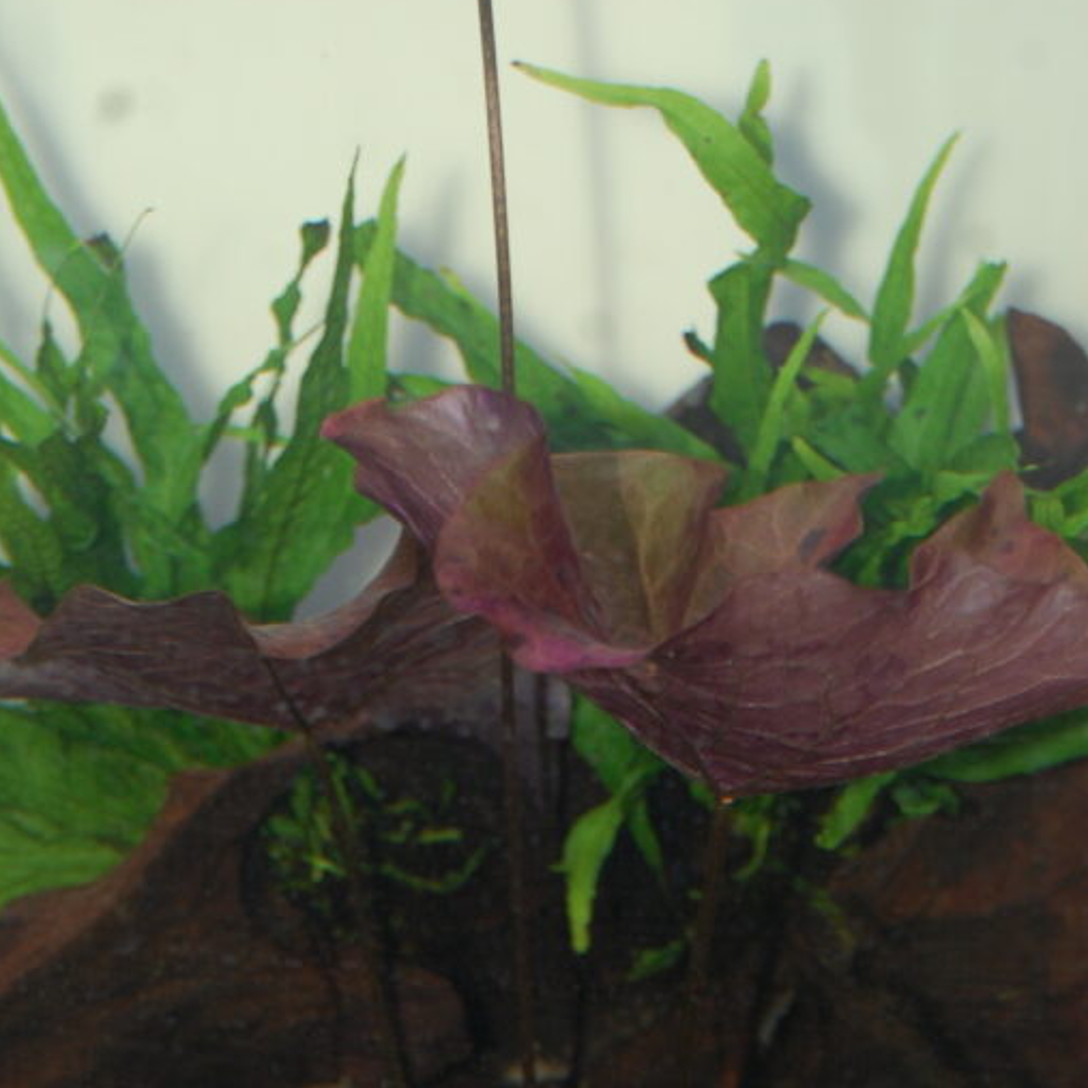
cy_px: 1019
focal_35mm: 116
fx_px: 4120
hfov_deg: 15.0
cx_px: 553
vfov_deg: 14.9
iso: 400
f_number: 5.3
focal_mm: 45
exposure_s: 1/60
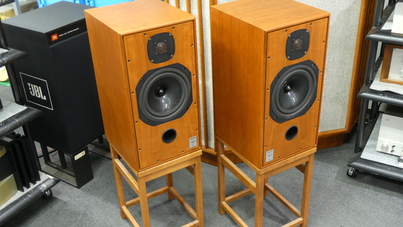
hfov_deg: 49.4
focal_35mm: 41
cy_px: 124
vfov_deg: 29.0
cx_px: 201
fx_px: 438
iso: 200
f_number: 3.7
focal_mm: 6.7
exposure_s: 1/2.5
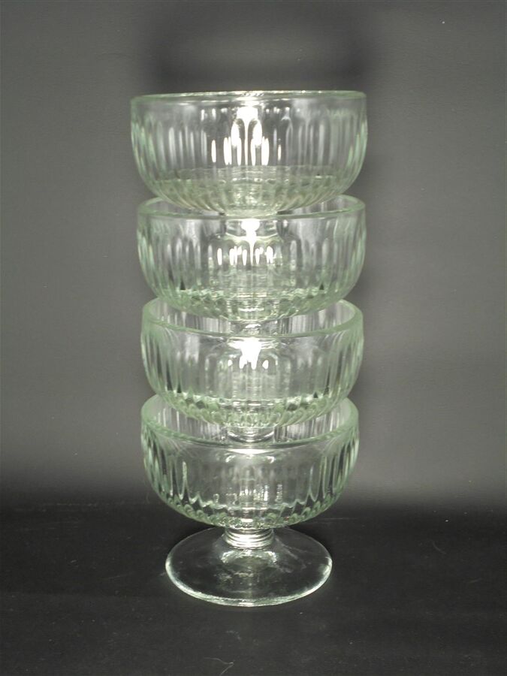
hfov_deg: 29.7
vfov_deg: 38.9
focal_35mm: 49
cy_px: 338
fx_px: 957
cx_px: 254
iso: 200
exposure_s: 1/30
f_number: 4.8
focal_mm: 8.9
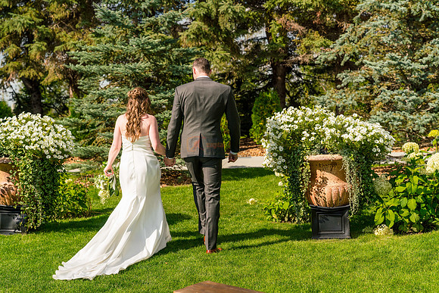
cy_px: 146
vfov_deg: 21.6
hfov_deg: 31.9
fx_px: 768
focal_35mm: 63
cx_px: 220
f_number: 4.5
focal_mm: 63
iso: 400
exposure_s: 1/2500
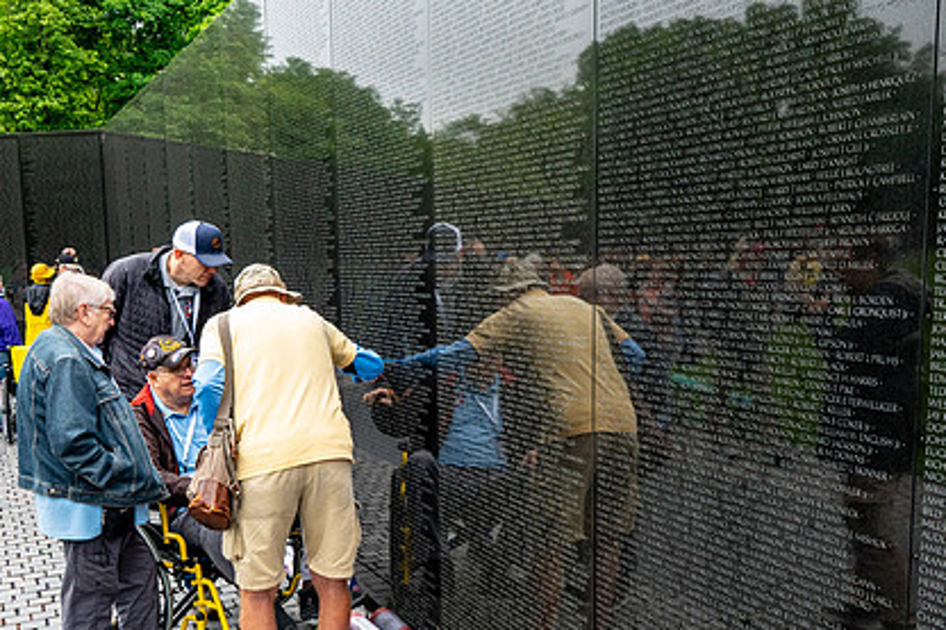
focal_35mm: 39
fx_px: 1024
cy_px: 407
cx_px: 475
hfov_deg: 49.6
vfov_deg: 33.9
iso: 1800
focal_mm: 28
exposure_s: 1/640
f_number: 8
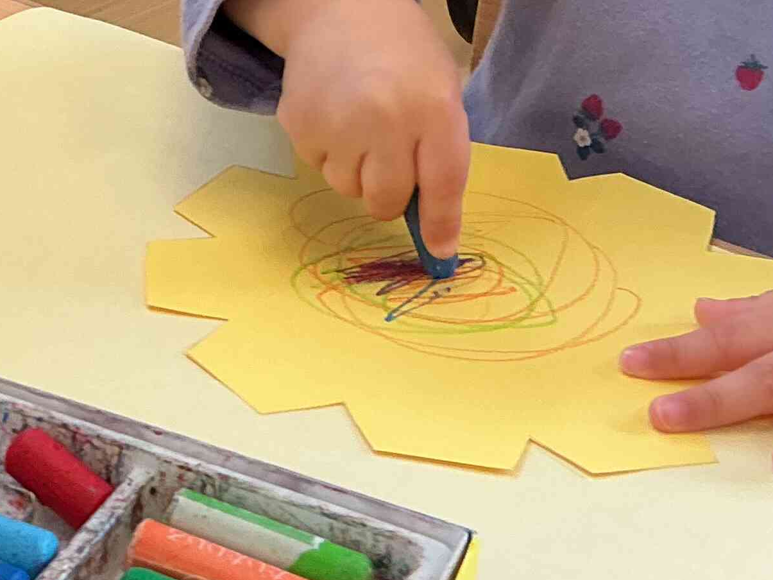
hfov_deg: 19.5
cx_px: -49
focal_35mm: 97
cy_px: 46
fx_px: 2166
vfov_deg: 15.1
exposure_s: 1/120
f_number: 1.8
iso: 32
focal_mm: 3
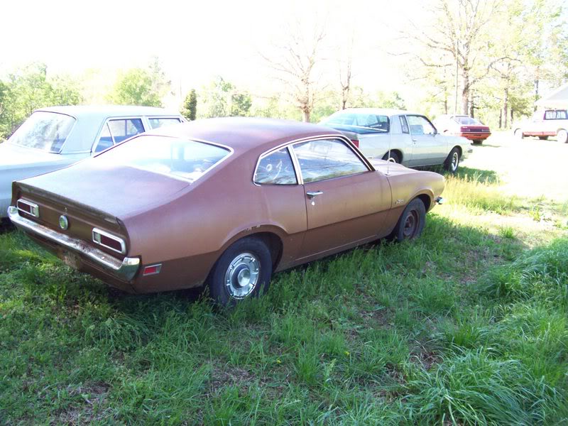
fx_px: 558
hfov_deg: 54.0
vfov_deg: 41.8
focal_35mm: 34
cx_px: 284
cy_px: 213
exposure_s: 1/101
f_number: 2.7
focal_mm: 5.6
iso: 80
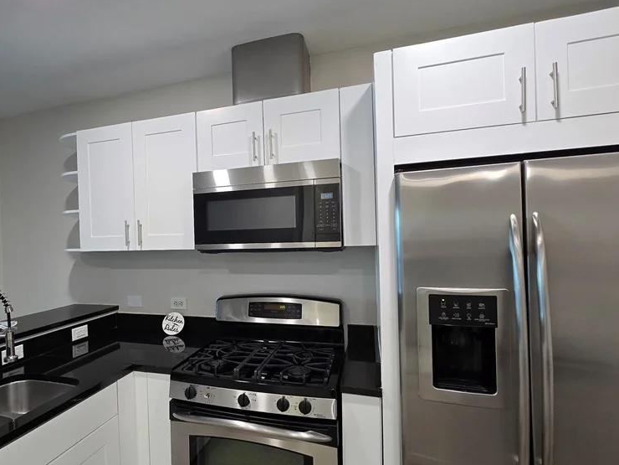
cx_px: 238
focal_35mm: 18
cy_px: 238
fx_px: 322
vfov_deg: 71.6
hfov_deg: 86.3
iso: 160
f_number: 2.2
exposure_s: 1/60
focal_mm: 2.2
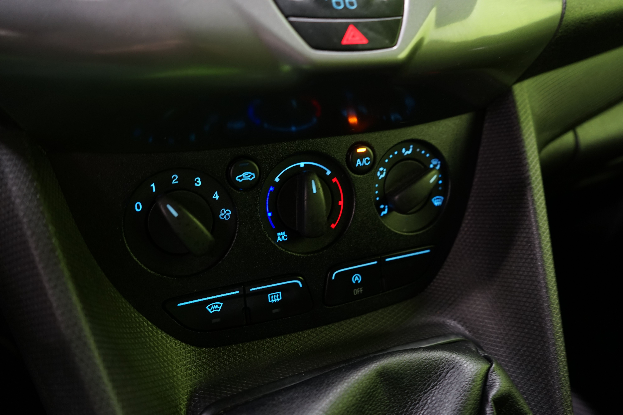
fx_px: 502
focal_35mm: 29
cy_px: 208
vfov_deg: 45.0
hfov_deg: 63.7
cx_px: 312
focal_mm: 29
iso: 800
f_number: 4.5
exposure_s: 1/6
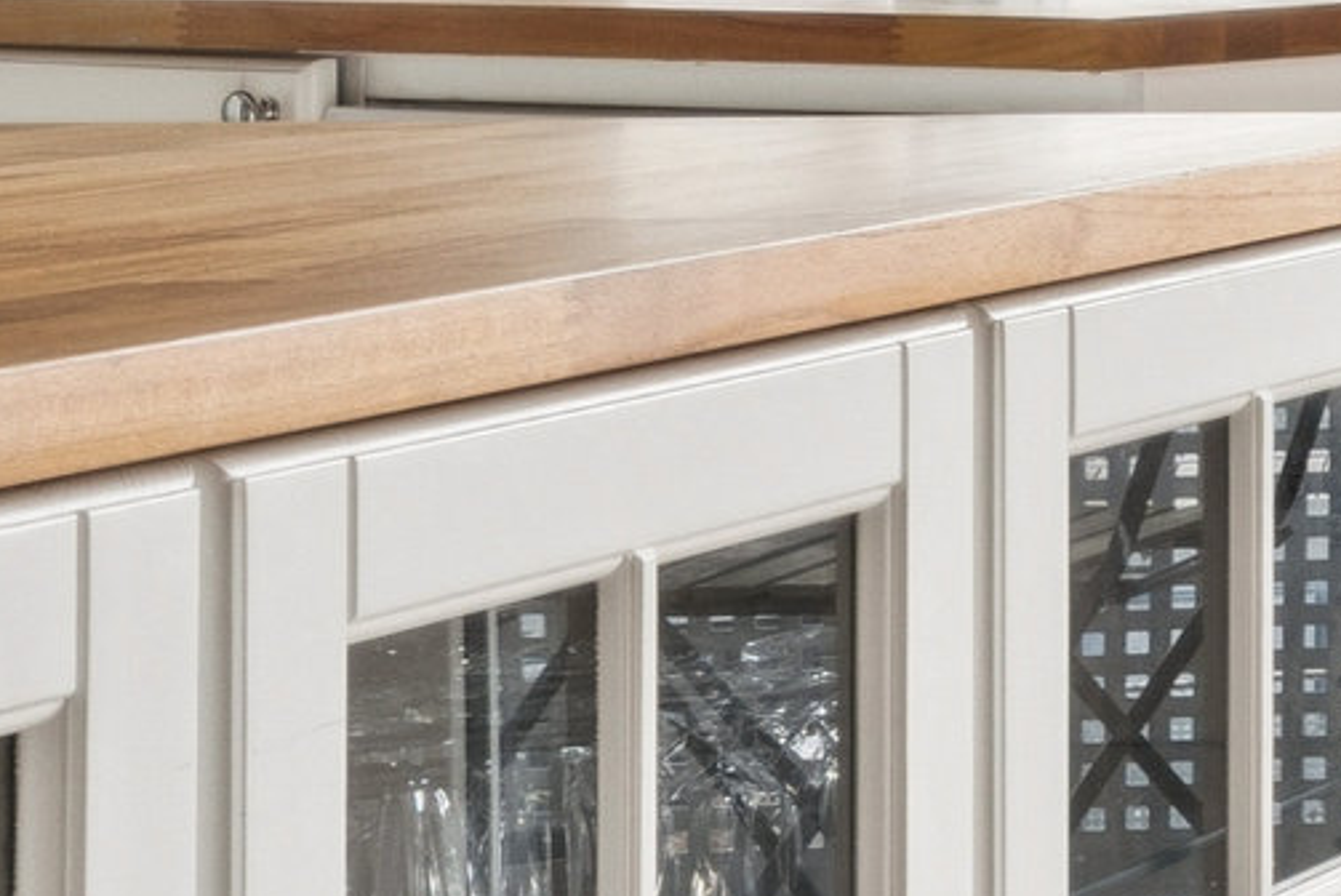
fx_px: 5553
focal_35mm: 149
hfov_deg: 10.2
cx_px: 3970
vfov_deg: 9.1
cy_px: -283
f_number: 11
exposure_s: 1/15
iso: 800
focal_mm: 25
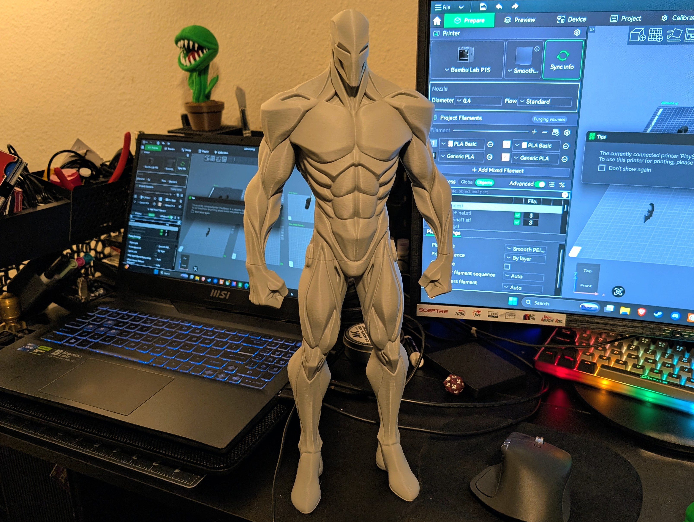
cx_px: 347
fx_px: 482
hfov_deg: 71.5
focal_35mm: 24
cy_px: 261
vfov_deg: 56.9
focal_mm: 6.9
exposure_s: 1/30
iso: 86
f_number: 1.68
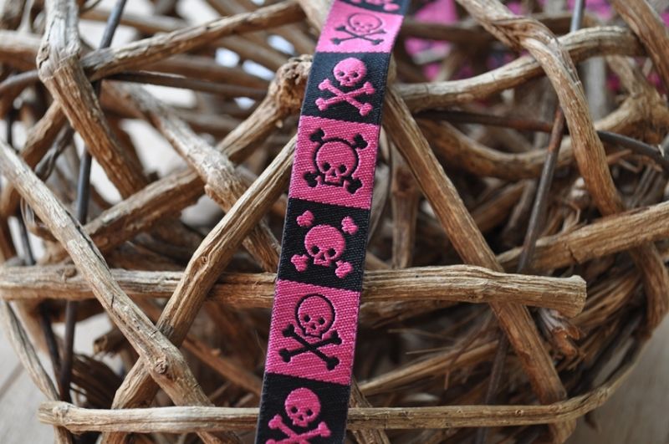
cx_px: 334
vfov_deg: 28.0
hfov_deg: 41.2
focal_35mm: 48
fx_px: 891
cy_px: 222
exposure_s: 1/125
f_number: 5.6
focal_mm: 32
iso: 200
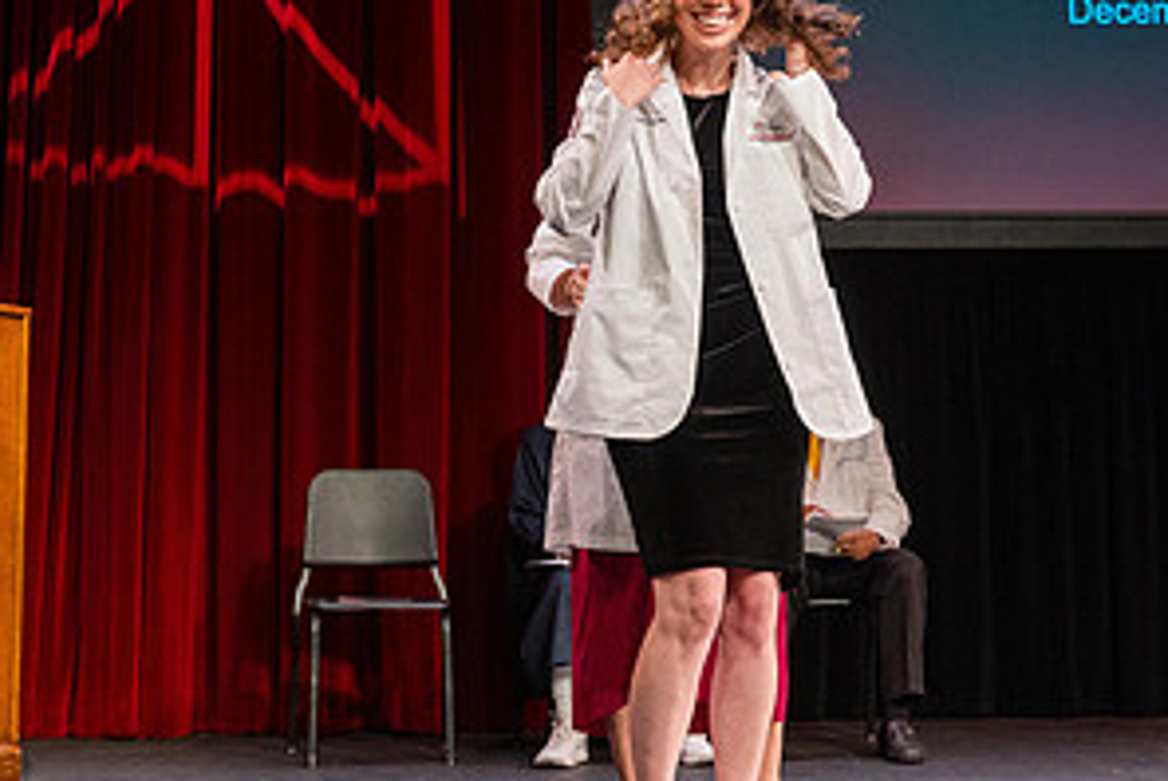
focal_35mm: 73
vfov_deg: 18.7
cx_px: 679
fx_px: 2371
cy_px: 286
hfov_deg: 27.6
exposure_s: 1/320
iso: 1250
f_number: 3.5
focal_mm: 37.3
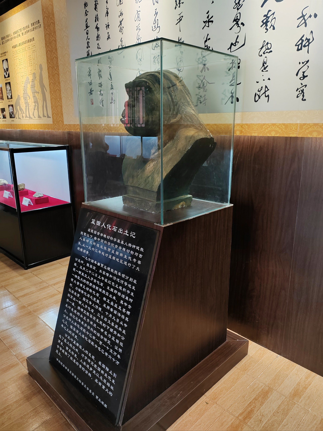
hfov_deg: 51.4
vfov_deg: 65.3
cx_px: 162
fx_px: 336
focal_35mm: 27
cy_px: 216
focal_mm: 6.14
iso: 831
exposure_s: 1/100
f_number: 1.8
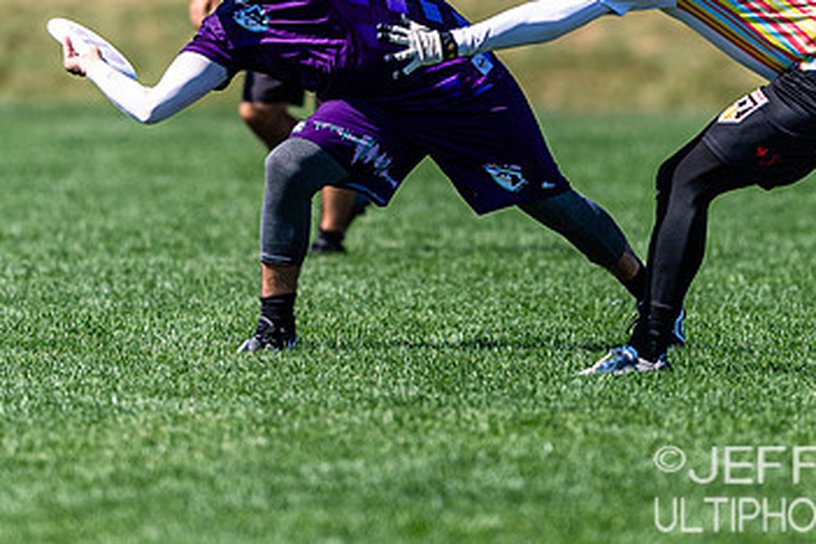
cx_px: 424
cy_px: 14
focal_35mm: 1132
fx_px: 25657
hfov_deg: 1.8
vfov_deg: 1.2
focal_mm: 400
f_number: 2.8
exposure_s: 1/2500
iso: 100
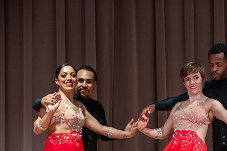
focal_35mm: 150
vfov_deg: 9.1
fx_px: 945
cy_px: 95
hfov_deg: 13.7
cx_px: 144
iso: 1600
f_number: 4
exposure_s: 1/160
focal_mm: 116
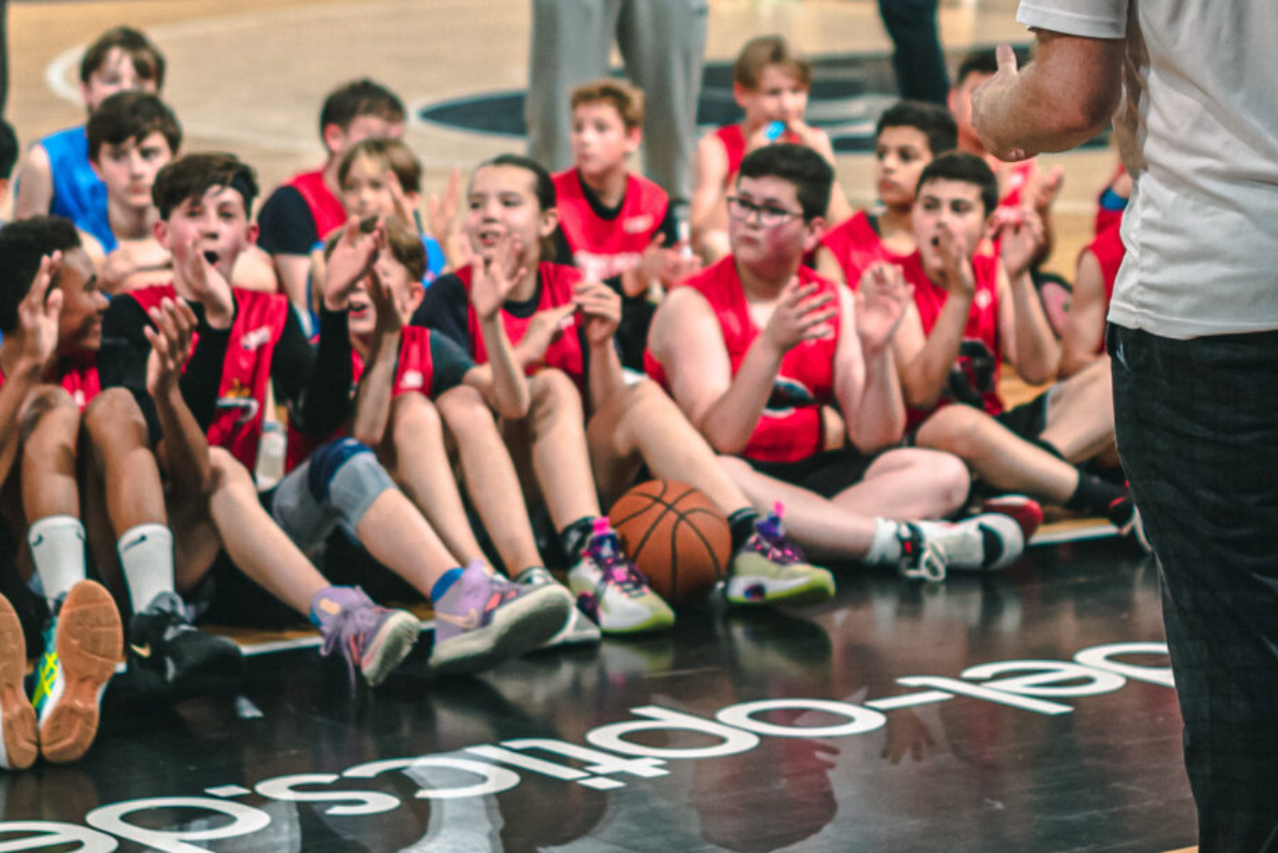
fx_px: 4971
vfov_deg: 9.8
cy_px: 100
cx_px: 754
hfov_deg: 14.6
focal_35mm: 140
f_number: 2.2
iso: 720
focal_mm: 50
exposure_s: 1/1000
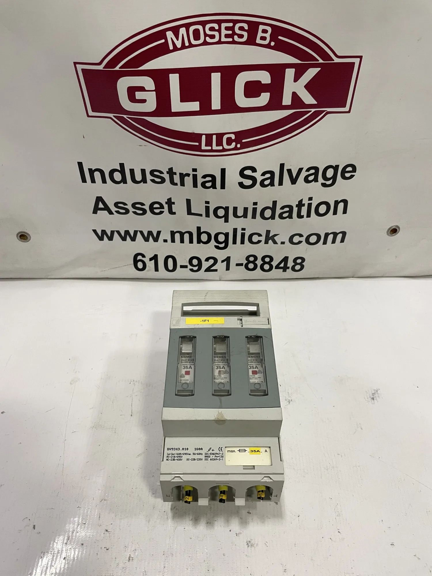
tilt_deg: -45.3
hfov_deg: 53.1
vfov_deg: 67.3
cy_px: 288
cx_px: 216
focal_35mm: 26
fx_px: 433
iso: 100
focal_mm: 4.2
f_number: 1.6
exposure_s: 1/60
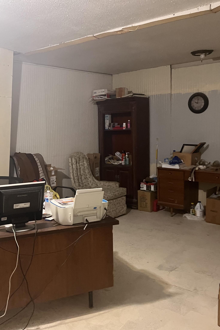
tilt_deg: -6.9
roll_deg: +1.7
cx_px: 68
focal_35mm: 37
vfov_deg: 51.9
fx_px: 339
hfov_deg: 35.5
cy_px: 167
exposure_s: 1/60
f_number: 1.5
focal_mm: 5.7
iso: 400
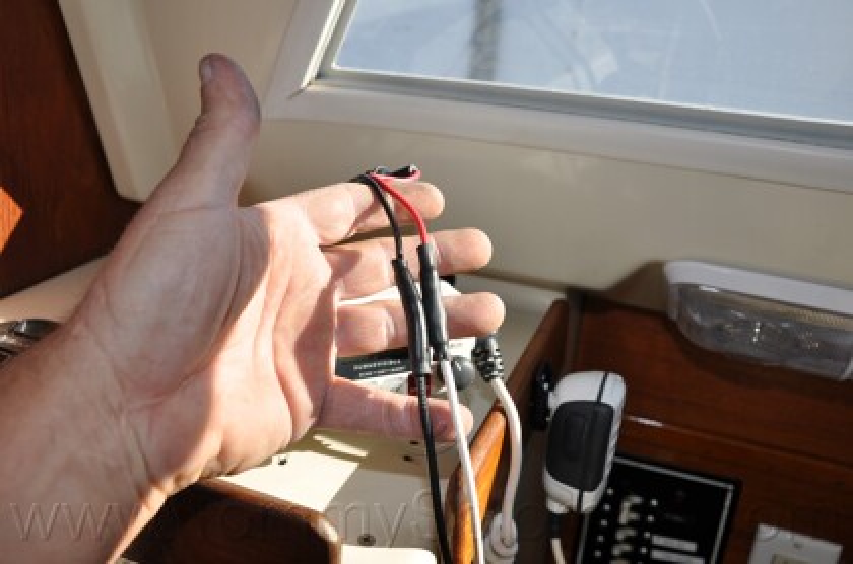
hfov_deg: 57.3
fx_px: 780
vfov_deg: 39.8
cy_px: 282
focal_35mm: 33
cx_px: 426
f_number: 6.3
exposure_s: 1/200
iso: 200
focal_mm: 22
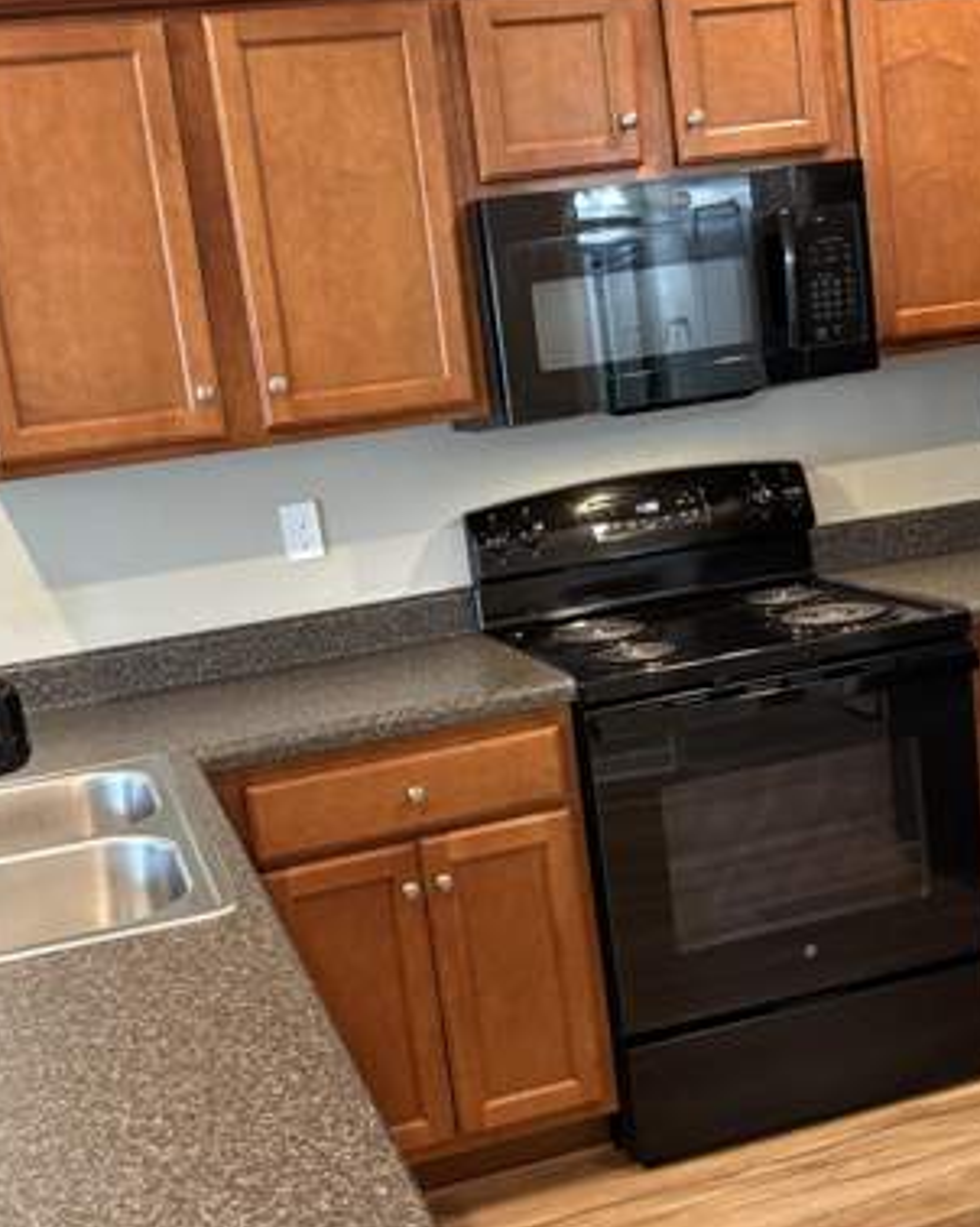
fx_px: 1560
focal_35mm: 43
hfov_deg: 34.9
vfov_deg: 42.9
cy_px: 633
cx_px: 480
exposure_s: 1/60
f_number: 1.6
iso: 320
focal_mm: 5.96
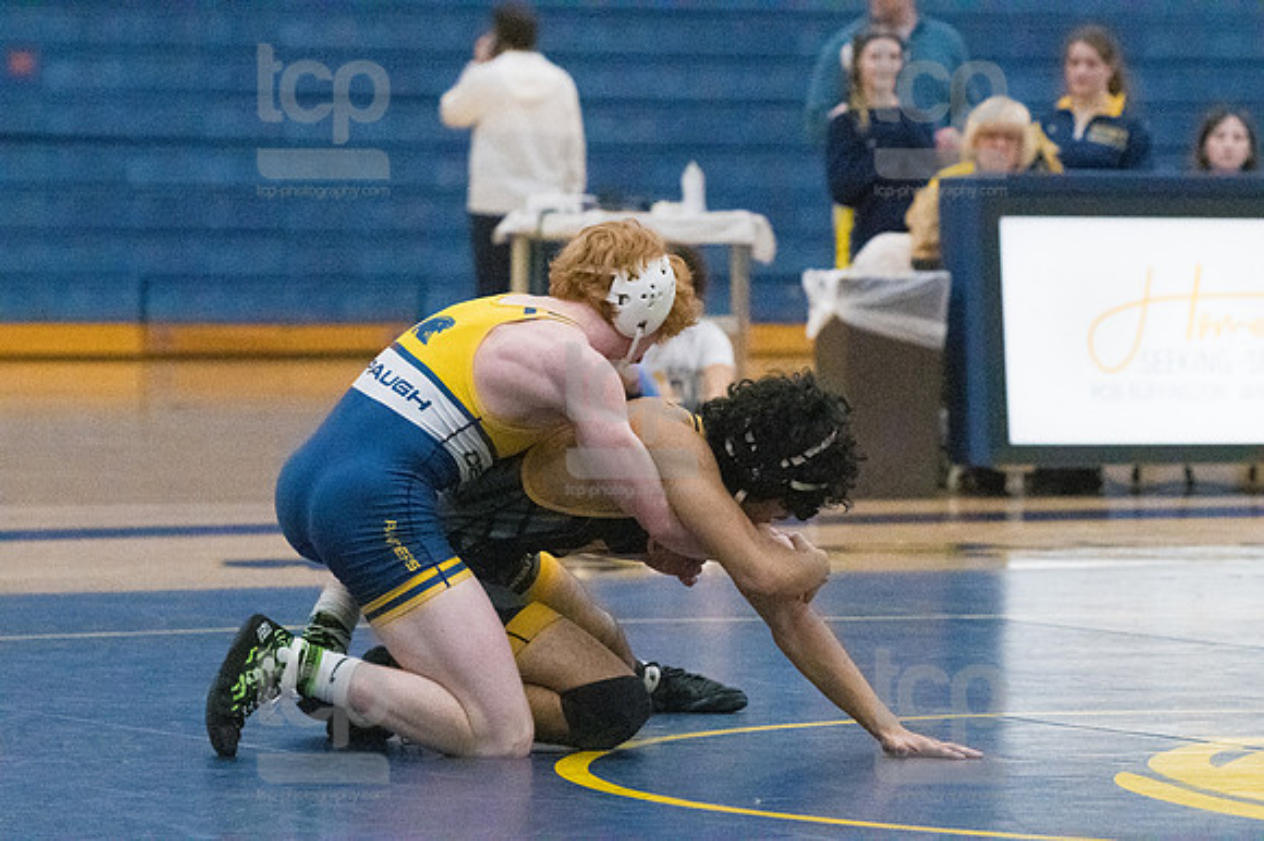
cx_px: 632
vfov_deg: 6.3
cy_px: 420
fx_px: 7614
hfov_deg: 9.5
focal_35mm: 217
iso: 8000
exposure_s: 1/1250
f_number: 4.5
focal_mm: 145
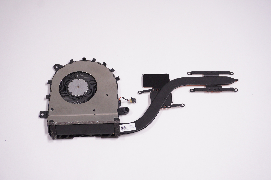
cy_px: 90
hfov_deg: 48.0
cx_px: 136
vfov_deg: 33.0
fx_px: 305
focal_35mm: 40
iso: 320
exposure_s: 1/200
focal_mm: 27
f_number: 5.6
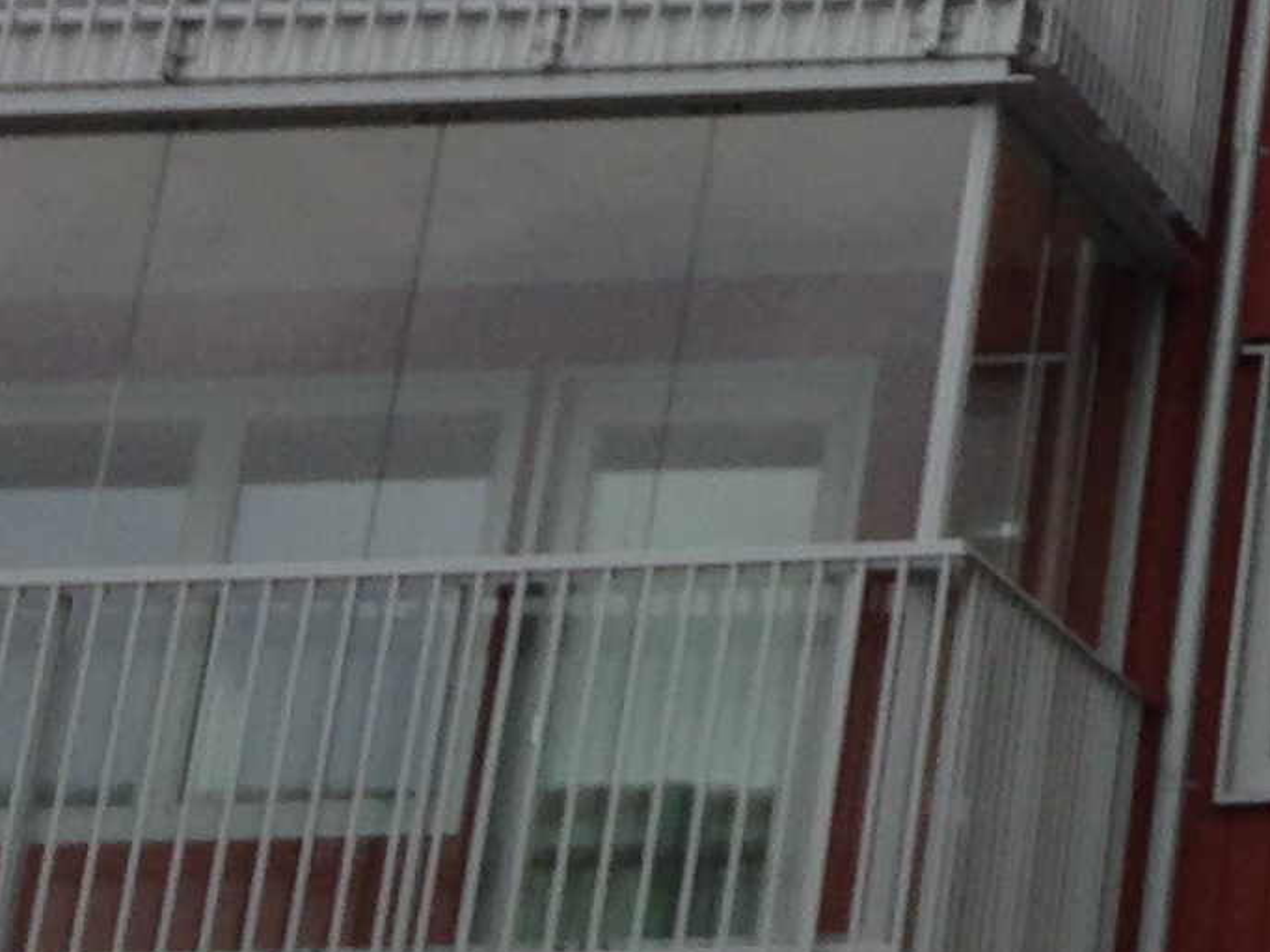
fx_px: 5795
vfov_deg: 8.8
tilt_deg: +26.6
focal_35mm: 158
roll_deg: +0.2
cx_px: 2650
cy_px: -1064
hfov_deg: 11.2
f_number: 2.4
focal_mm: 4.12
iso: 50
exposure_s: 1/276
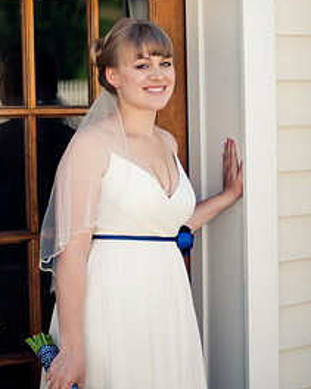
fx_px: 921
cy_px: 217
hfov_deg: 19.1
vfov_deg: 23.8
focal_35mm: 80
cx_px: 122
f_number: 1.4
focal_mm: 50
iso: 200
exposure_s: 1/5000
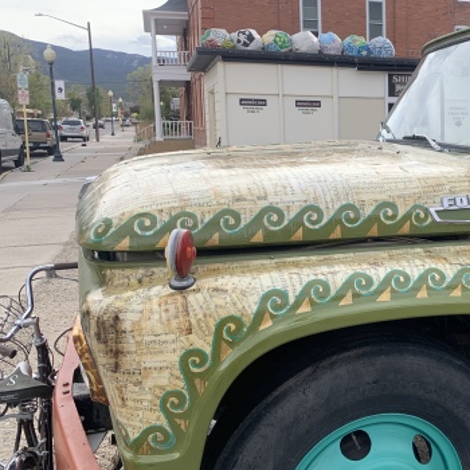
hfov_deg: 37.6
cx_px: 415
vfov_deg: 40.0
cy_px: 223
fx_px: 645
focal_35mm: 42
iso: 25
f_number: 1.8
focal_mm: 4.25
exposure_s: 1/495
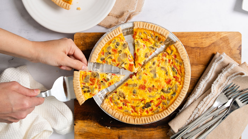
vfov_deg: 26.1
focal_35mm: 45
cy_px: 43
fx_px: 299
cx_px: 109
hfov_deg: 45.0
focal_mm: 23
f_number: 7.1
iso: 400
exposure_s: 1/100
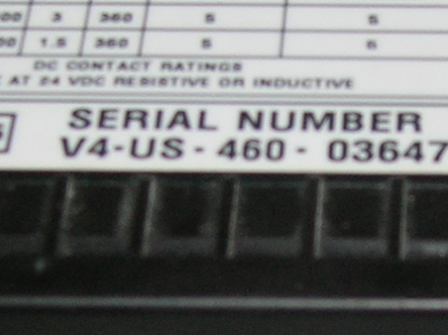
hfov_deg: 11.4
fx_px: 2224
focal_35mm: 172
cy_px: 276
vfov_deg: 8.6
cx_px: 422
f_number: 2.9
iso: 50
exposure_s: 1/60.1
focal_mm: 5.7
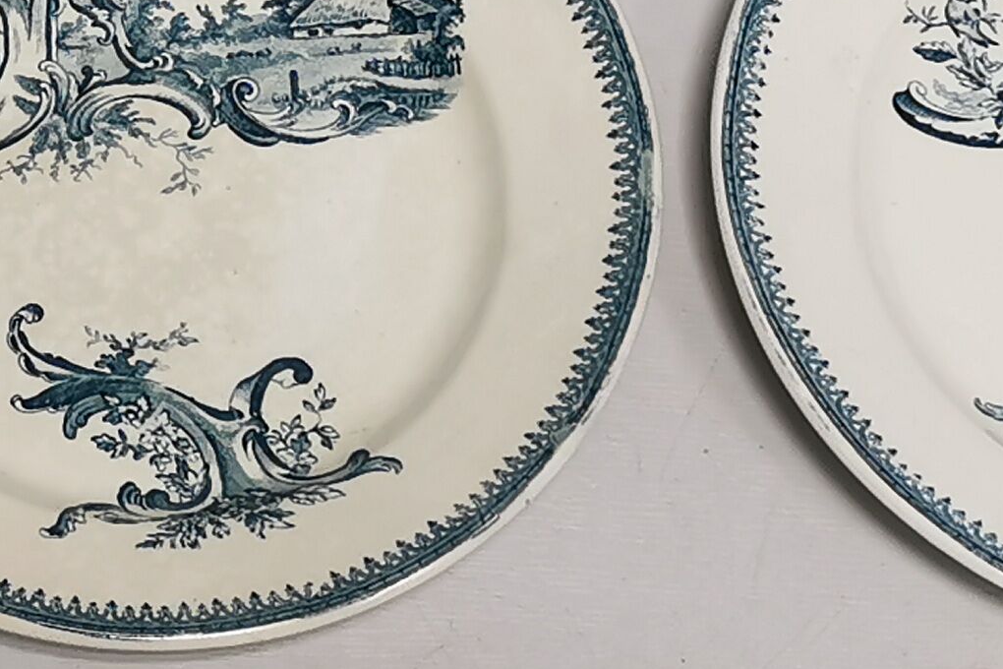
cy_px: 216
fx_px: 4040
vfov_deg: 9.5
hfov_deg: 14.0
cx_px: 46
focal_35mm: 145
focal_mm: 5.58
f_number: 1.8
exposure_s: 1/69
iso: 125
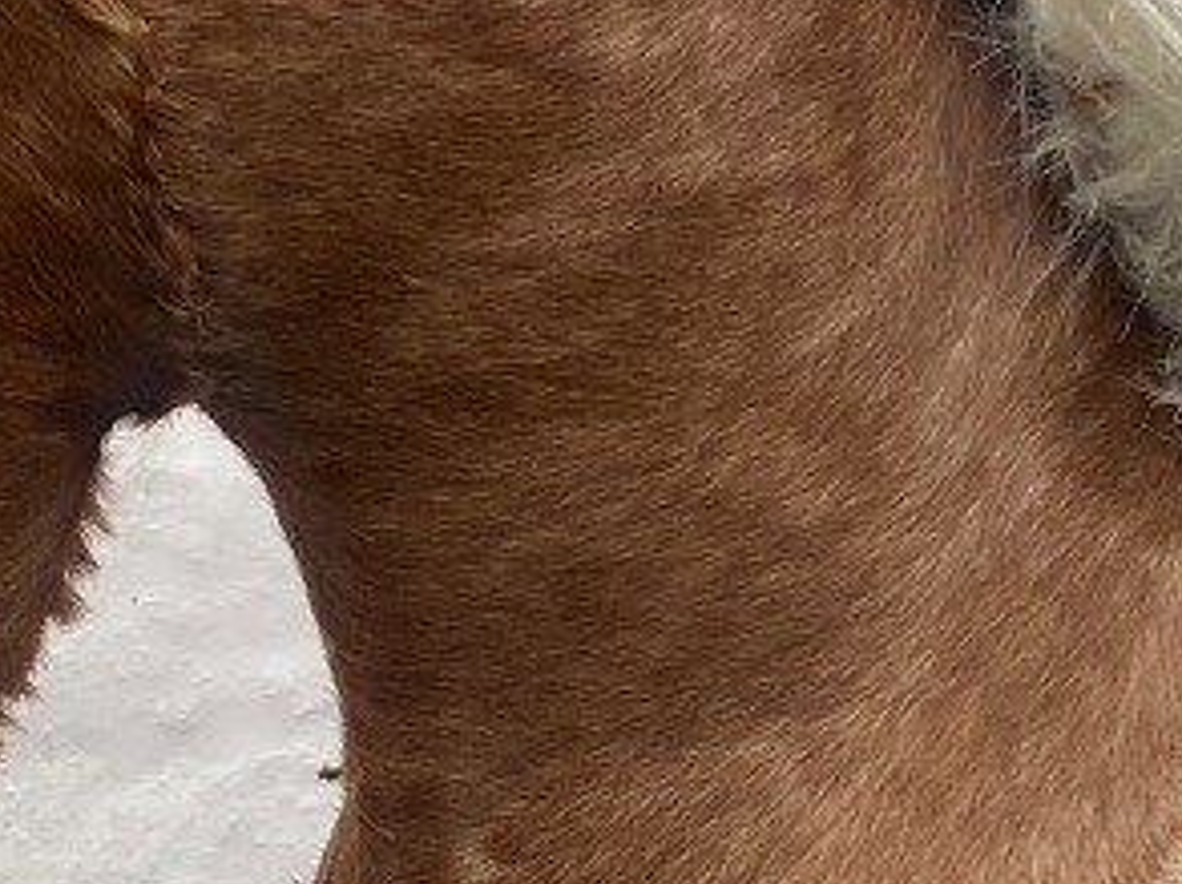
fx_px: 3103
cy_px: 545
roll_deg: -0.9
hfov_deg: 21.1
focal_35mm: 91
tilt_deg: -13.1
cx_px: 121
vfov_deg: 16.2
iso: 32
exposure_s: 1/429
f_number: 1.8
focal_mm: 4.25
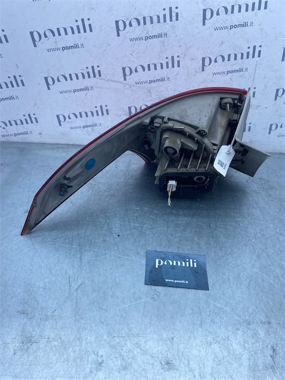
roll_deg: -5.0
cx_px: 142
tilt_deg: -41.5
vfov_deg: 67.3
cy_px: 190
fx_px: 285
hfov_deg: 53.1
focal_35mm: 26
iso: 32
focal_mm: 4.25
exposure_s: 1/898
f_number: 1.8
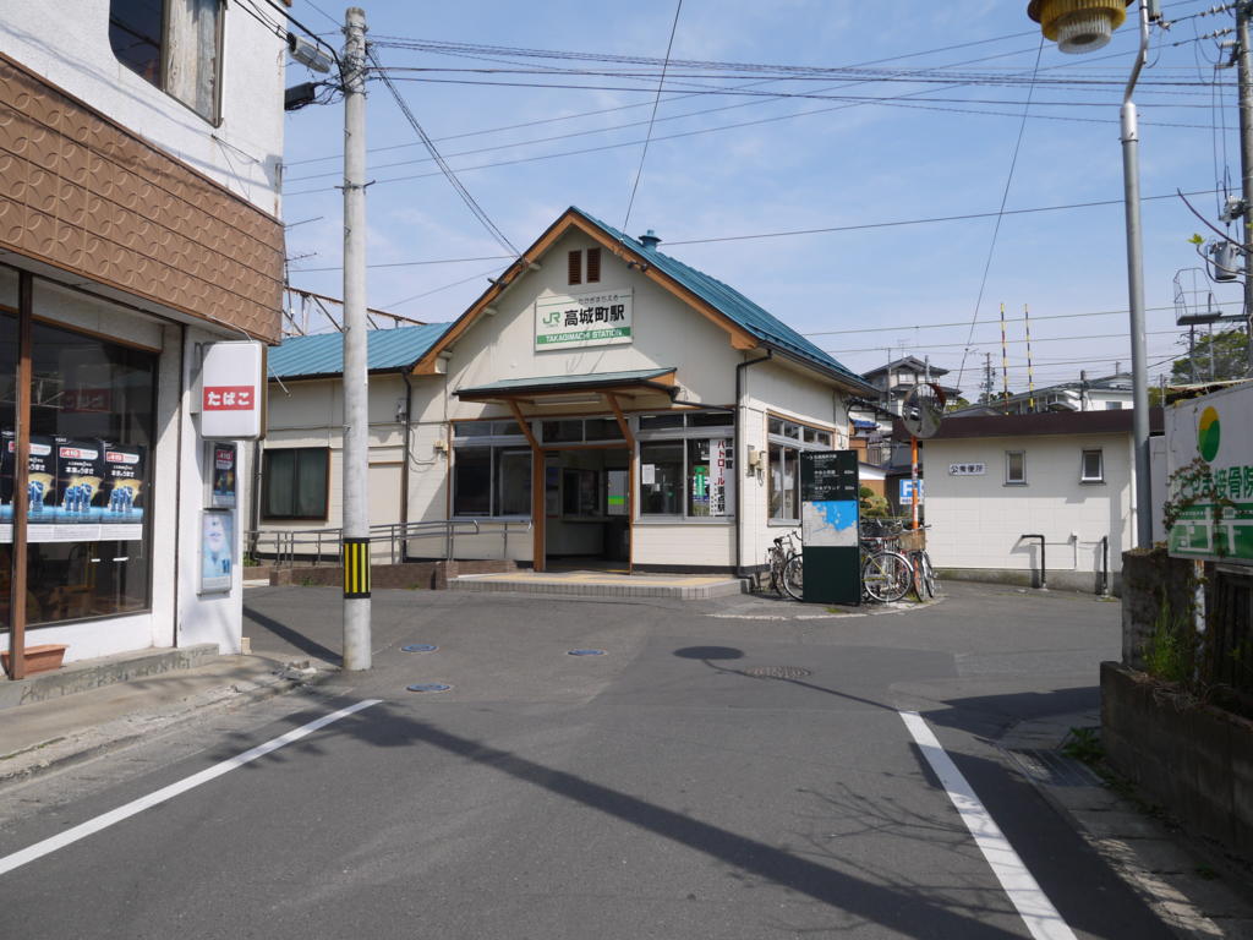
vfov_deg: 49.7
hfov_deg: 63.4
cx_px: 626
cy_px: 470
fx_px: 1014
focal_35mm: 28
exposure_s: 1/500
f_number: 8
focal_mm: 14
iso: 160
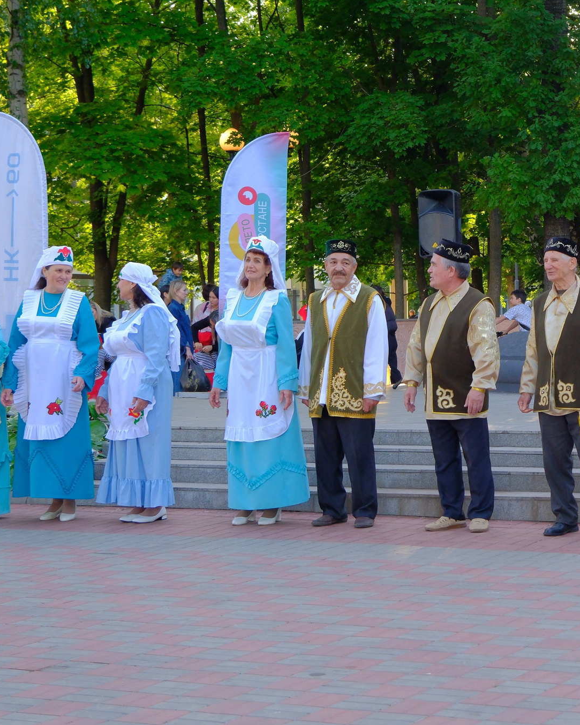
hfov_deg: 17.4
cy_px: 287
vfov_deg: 21.9
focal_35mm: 87
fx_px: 1866
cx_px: 508
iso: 800
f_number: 4
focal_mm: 32.5
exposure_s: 1/320
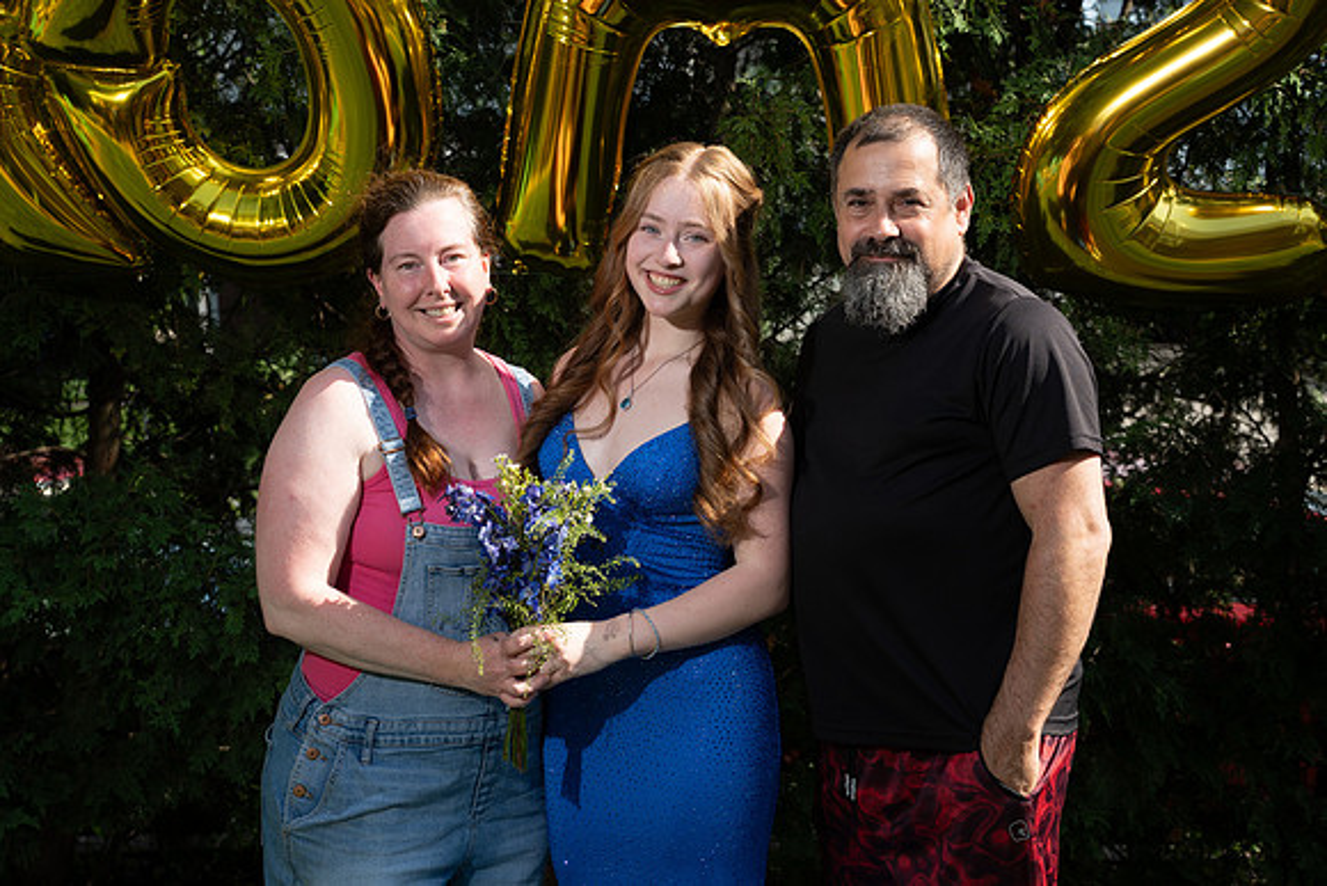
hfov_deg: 32.4
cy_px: 443
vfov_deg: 21.9
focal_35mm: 62
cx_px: 664
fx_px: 2286
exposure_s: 1/250
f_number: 6.3
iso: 100
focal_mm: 62
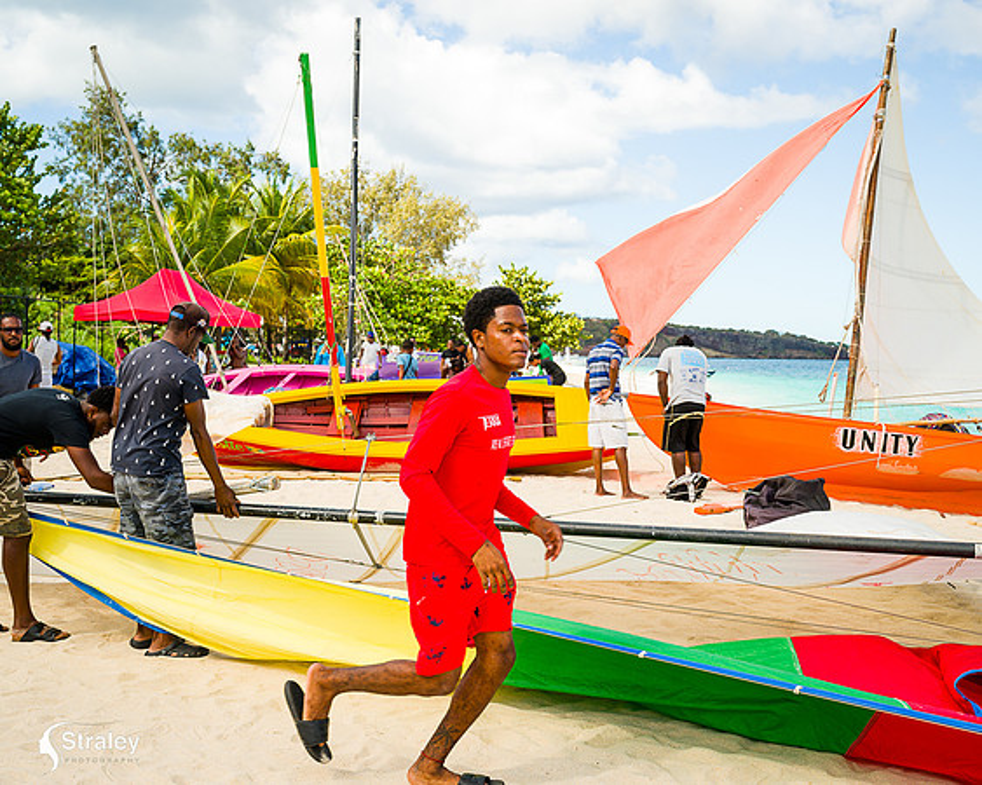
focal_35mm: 42
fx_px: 1211
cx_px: 449
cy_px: 392
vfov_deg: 35.9
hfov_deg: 44.1
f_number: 6.3
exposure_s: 1/320
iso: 200
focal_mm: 37
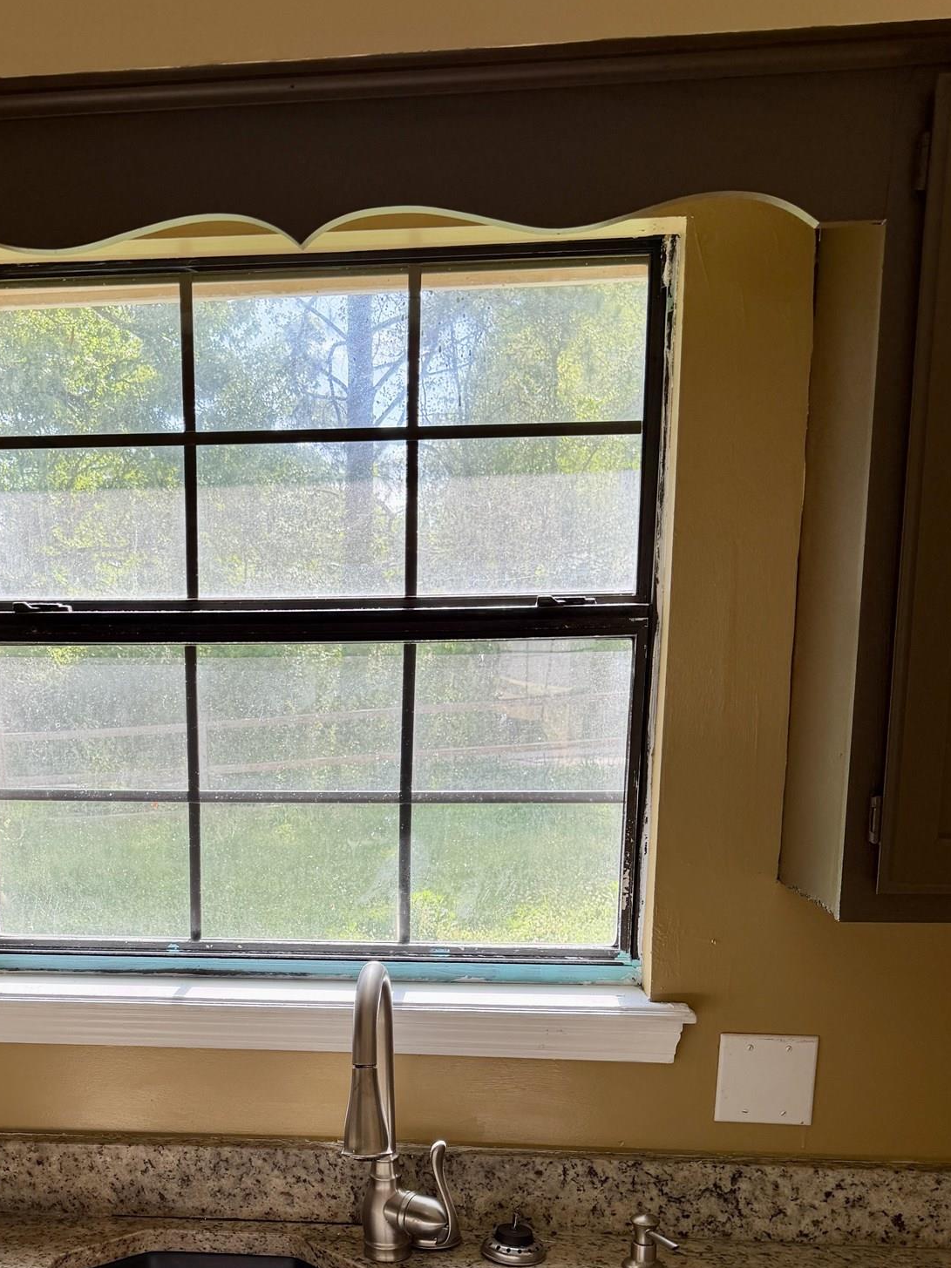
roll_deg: +0.2
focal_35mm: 38
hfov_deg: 37.2
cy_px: 993
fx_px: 1392
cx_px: 297
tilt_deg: -11.9
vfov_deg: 46.7
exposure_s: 1/507
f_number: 1.78
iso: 80
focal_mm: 6.76
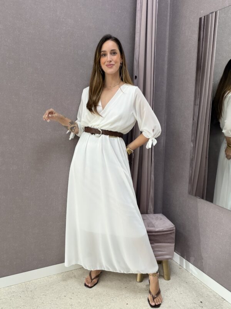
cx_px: 116
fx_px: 267
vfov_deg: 60.0
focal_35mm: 30
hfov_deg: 46.8
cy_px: 154
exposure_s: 1/50
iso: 100
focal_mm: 2.71
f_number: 1.9
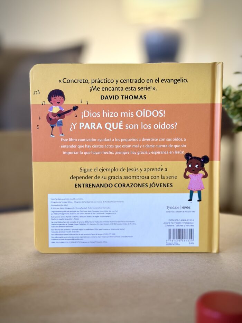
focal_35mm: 48
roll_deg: -0.3
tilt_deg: -6.0
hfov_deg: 30.3
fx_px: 447
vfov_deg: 39.7
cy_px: 162
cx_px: 121
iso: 200
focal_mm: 6.86
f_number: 1.78
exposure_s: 1/50
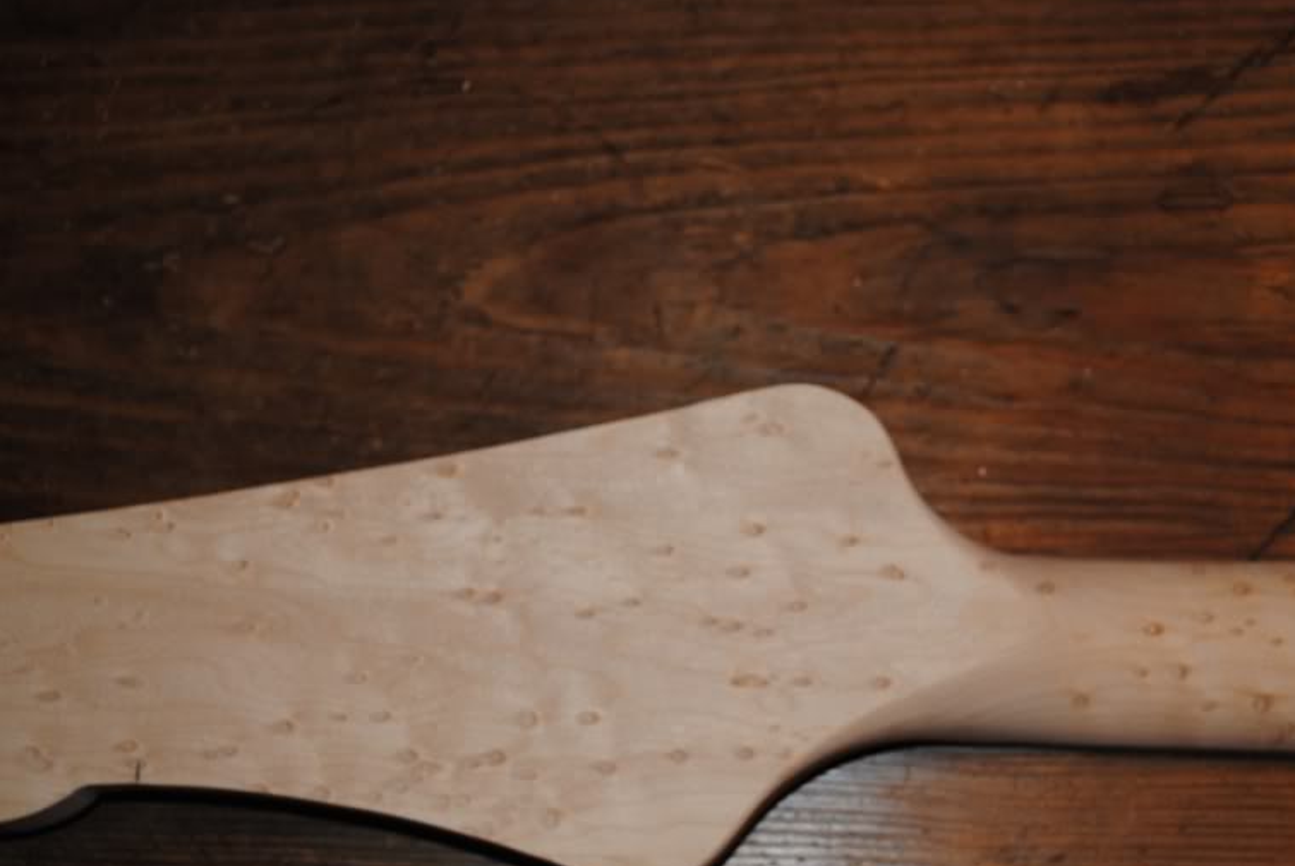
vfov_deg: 22.2
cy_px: 572
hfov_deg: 32.8
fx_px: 2196
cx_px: 767
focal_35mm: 61
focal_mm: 30
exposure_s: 1/60
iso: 200
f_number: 4.5
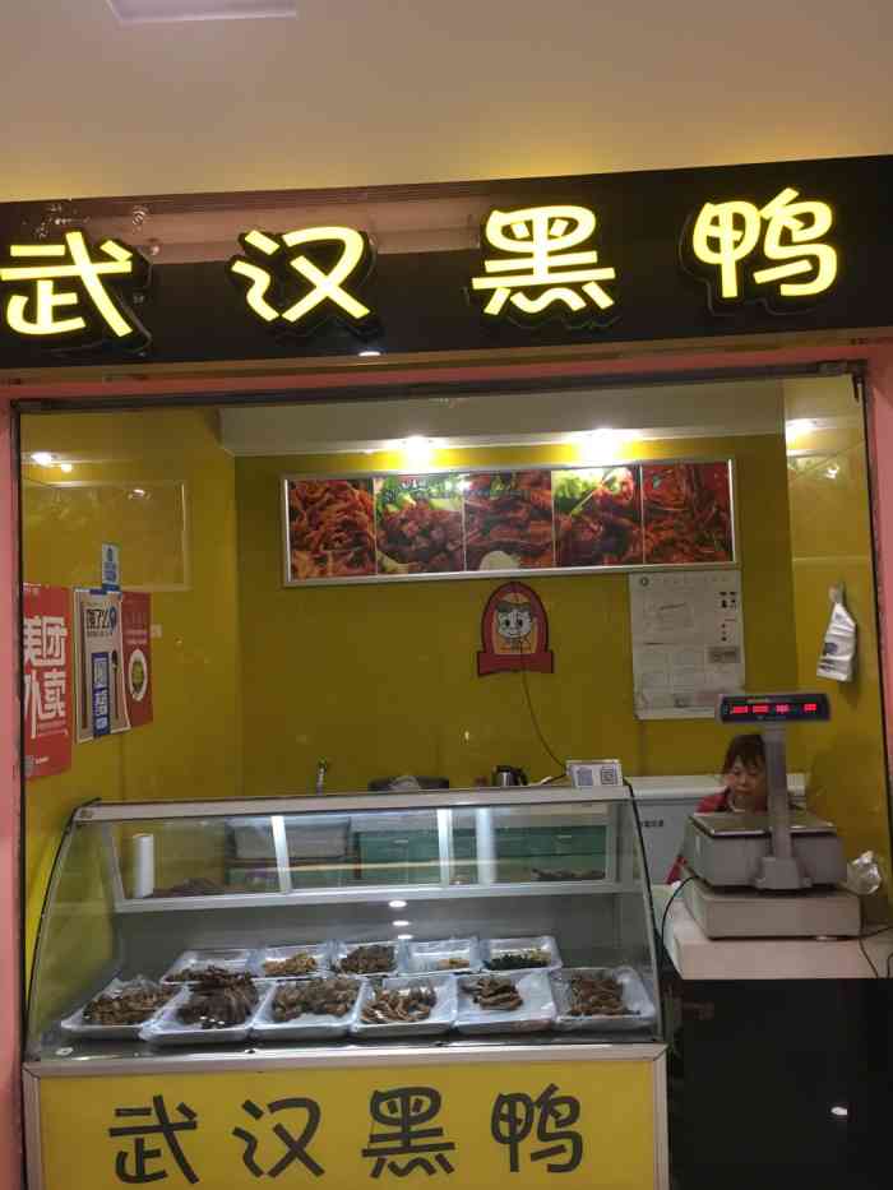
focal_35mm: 29
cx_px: 446
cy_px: 595
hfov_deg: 48.2
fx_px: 997
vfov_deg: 61.7
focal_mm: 4.15
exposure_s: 1/33
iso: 125
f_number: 2.2
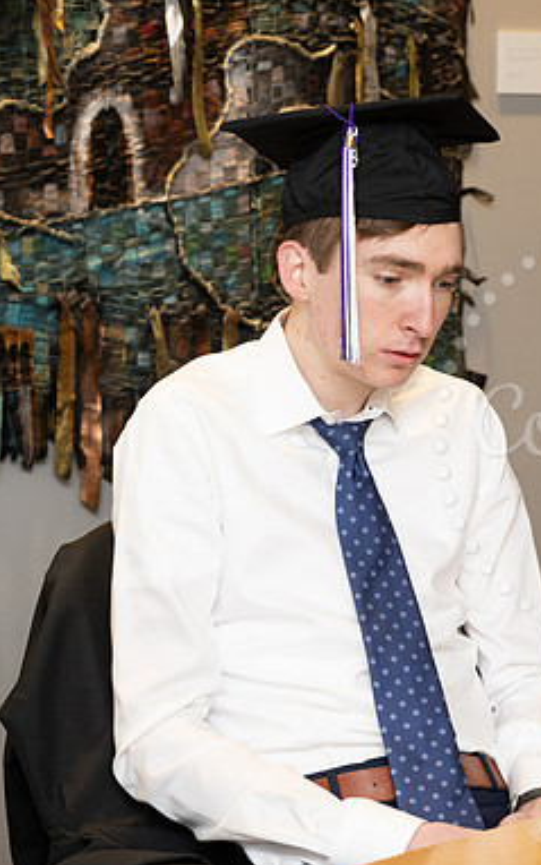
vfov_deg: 18.4
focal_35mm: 113
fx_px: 2664
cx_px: 650
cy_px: 431
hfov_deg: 11.4
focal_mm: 73
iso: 640
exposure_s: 1/80
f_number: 5.6
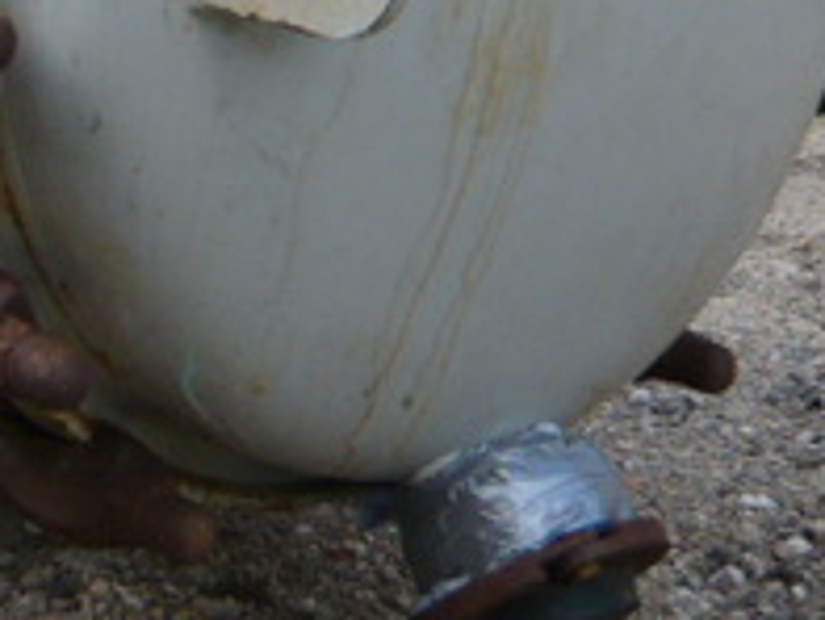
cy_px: -151
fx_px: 2480
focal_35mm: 104
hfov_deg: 18.0
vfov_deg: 13.8
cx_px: -138
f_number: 2.8
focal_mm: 4.6
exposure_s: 1/320
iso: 100
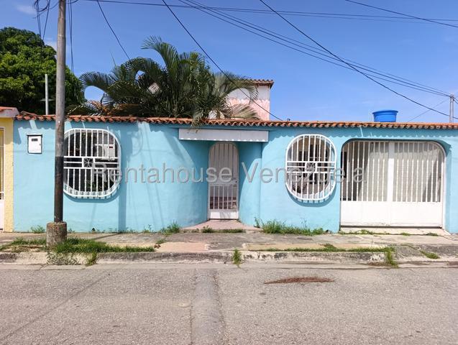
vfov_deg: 59.0
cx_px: 229
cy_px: 172
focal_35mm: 23
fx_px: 305
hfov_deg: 73.8
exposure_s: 1/843
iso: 50
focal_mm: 6.14
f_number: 1.6
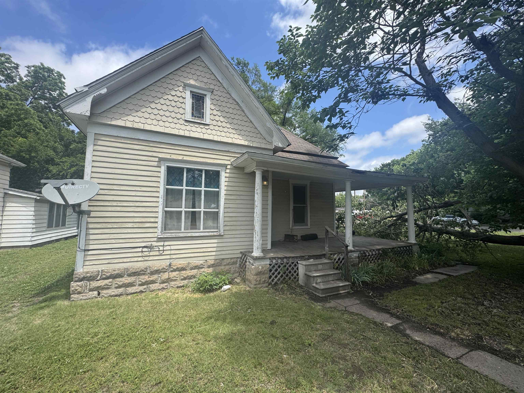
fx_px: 212
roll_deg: -0.4
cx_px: 262
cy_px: 196
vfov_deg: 85.7
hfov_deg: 102.1
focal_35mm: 14
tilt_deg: +3.3
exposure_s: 1/1143
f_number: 2.2
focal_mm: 2.22
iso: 40
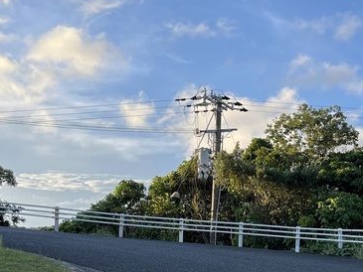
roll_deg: -0.3
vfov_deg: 24.7
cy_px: 226
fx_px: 608
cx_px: 340
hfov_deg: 31.4
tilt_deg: +5.1
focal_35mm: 58
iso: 50
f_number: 1.6
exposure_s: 1/891
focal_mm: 5.1
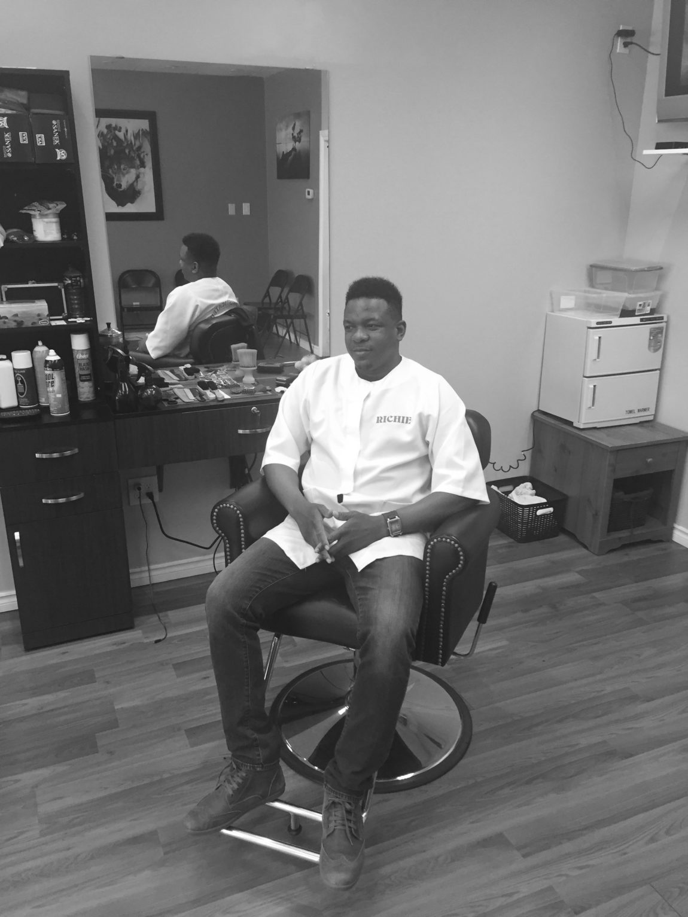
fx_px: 768
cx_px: 344
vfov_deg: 61.7
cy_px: 458
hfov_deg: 48.2
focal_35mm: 29
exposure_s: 1/30
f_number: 2.2
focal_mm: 4.15
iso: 40
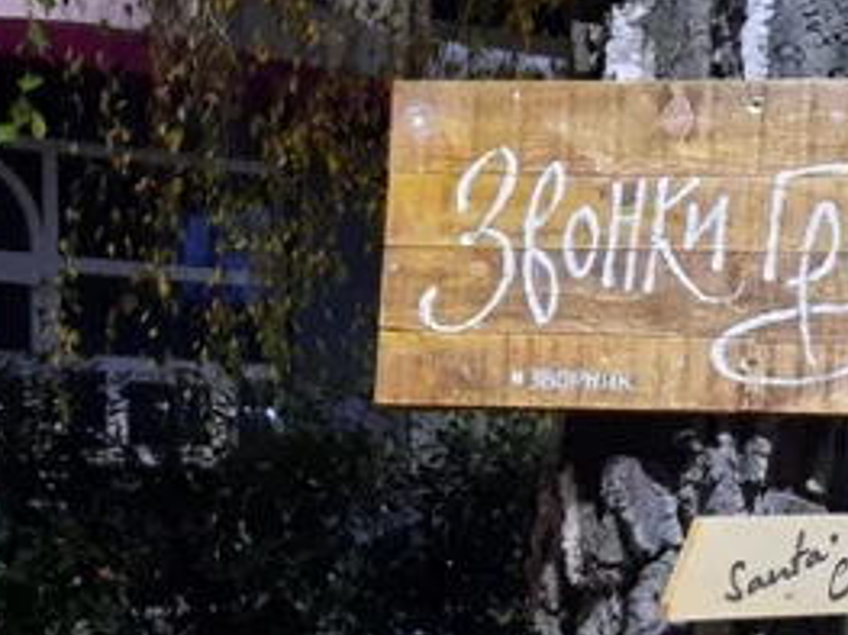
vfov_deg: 19.2
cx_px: 368
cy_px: 716
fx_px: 1787
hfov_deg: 26.7
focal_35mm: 73
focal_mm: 4.6
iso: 640
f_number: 2
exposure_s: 1/25
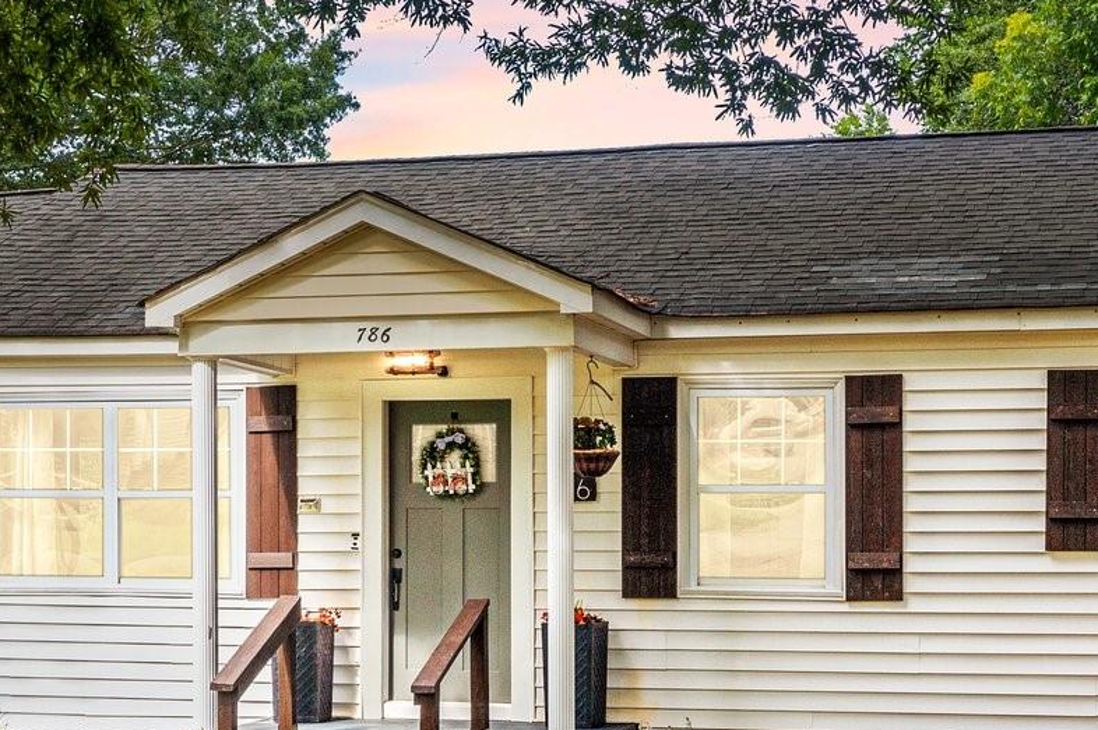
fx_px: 2225
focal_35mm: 73
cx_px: 591
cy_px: 516
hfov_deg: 27.7
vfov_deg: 18.6
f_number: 4.5
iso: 100
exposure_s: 1/120
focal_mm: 10.26
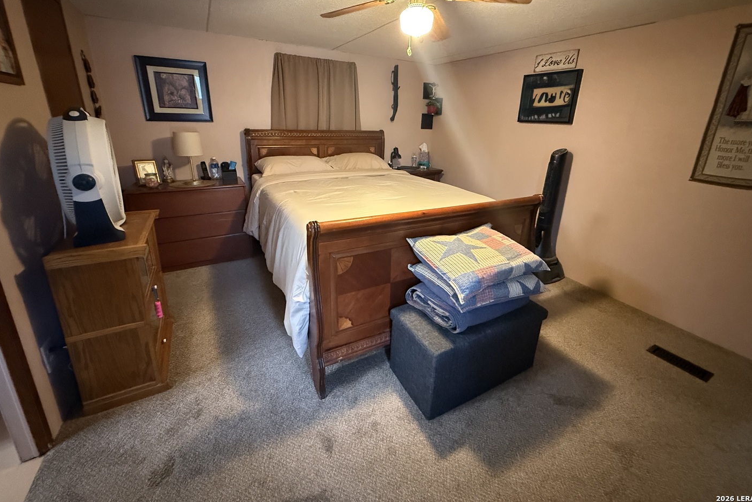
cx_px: 386
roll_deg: -1.4
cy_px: 212
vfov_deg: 76.8
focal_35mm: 15
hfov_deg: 100.4
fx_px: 313
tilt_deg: -15.4
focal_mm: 2.22
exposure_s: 1/40
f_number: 2.2
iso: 1000
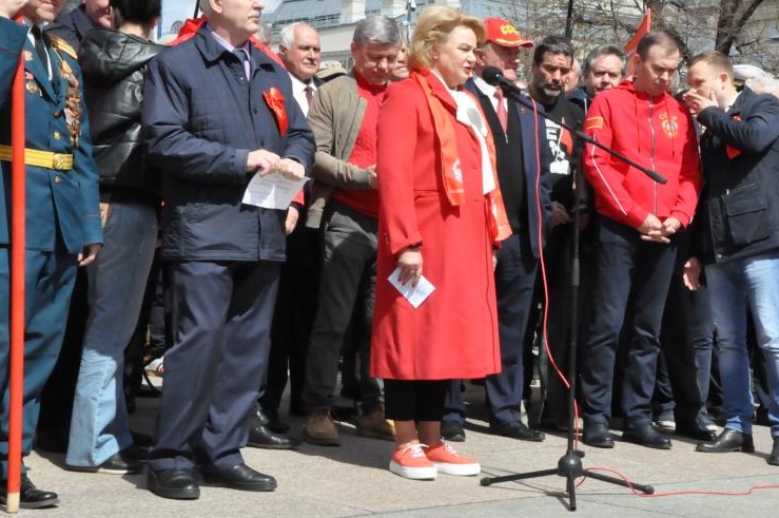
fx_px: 1708
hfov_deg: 25.6
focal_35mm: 79
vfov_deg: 17.2
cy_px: 169
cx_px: 492
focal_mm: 38
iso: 3200
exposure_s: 1/1000
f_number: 22
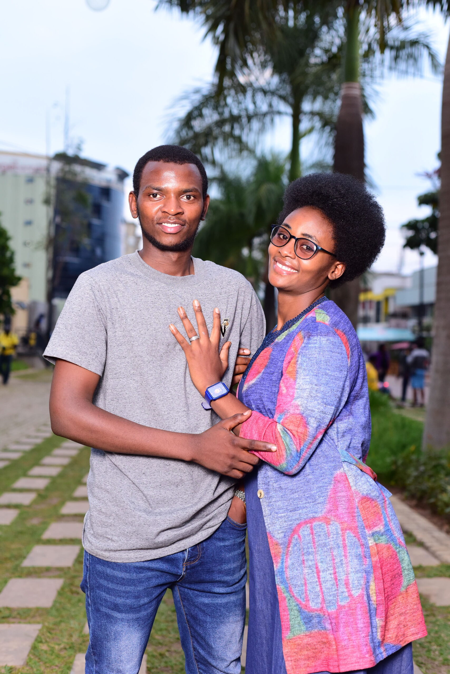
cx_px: 225
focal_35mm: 50
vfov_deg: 39.6
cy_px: 337
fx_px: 937
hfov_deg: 27.0
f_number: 4
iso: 1250
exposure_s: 1/100
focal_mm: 50
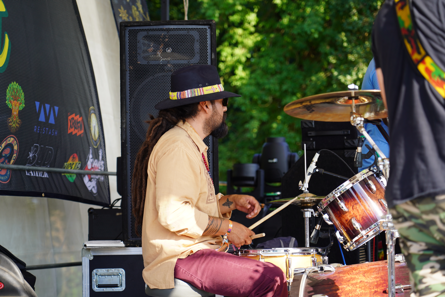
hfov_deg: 19.5
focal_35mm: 105
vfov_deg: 13.0
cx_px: 222
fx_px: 1298
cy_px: 148
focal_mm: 105
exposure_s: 1/125
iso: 100
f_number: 4.5
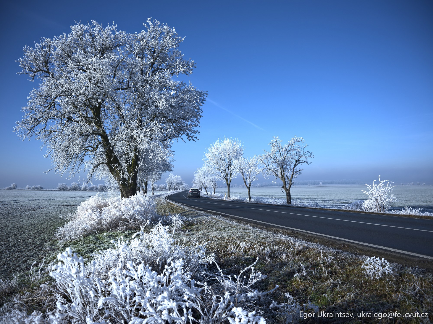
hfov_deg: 63.4
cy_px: 162
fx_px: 350
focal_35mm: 28
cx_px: 216
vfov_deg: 49.7
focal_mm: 35
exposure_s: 1/480
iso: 100
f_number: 5
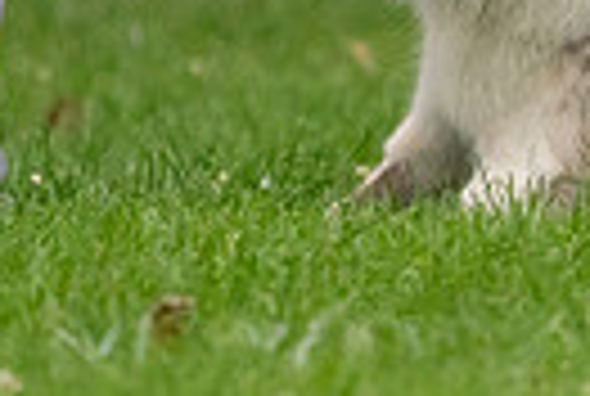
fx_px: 30914
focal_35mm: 1882
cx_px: 464
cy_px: -385
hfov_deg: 1.1
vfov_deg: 0.7
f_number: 6.3
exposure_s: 1/1600
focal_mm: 426
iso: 6400
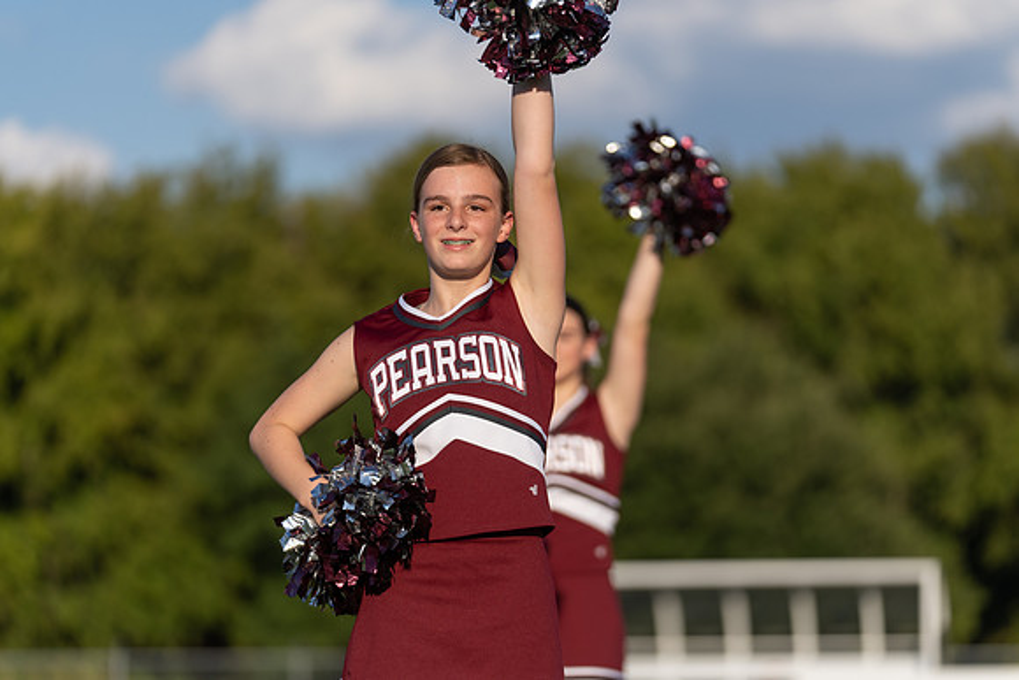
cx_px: 510
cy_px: 340
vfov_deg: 8.4
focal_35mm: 164
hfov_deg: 12.5
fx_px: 4637
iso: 100
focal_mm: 158
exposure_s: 1/2000
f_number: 2.8
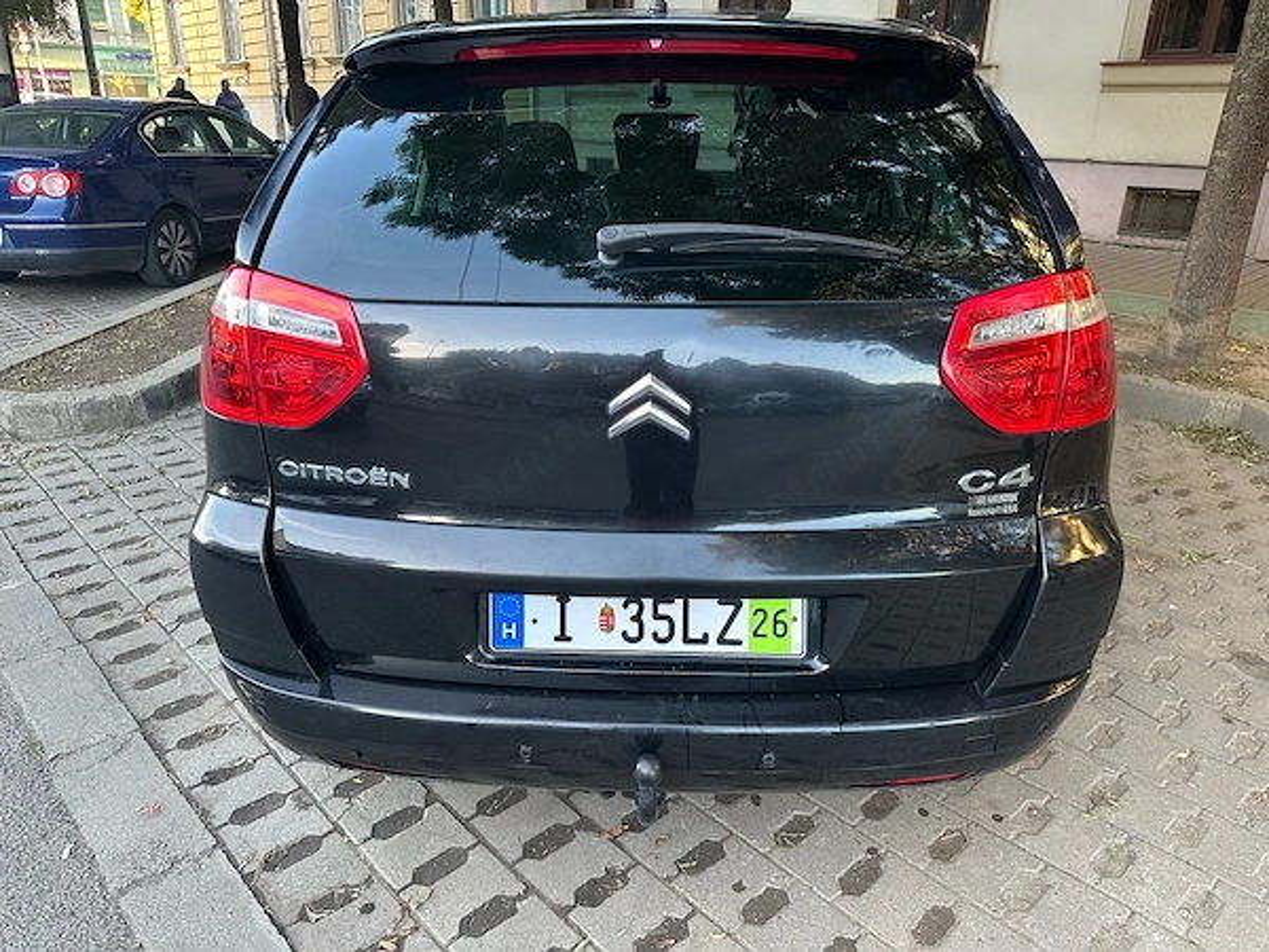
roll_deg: -1.0
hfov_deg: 71.6
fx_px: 880
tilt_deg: -20.6
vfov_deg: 56.8
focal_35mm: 24
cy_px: 476
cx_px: 634
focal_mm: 6.86
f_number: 1.78
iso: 200
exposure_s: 1/121
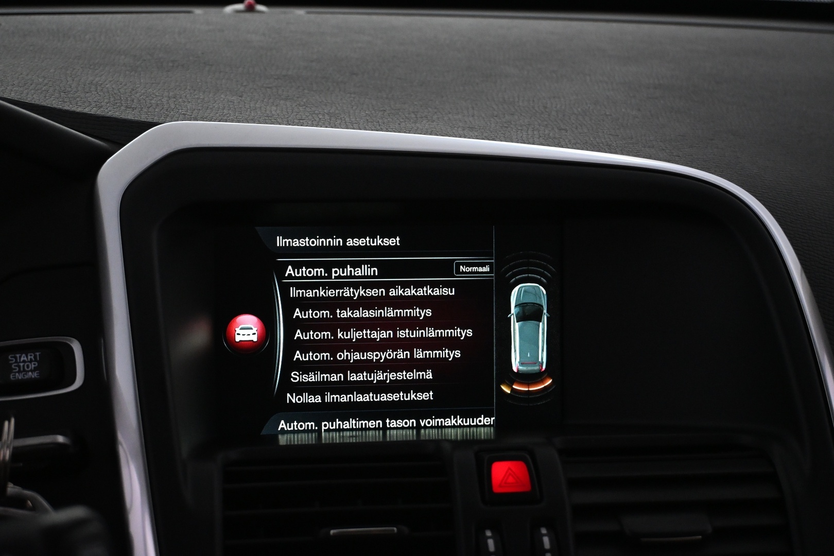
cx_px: 417
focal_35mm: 62
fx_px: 1425
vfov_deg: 22.1
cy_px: 278
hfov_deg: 32.6
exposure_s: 1/125
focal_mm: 41
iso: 3200
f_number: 5.6
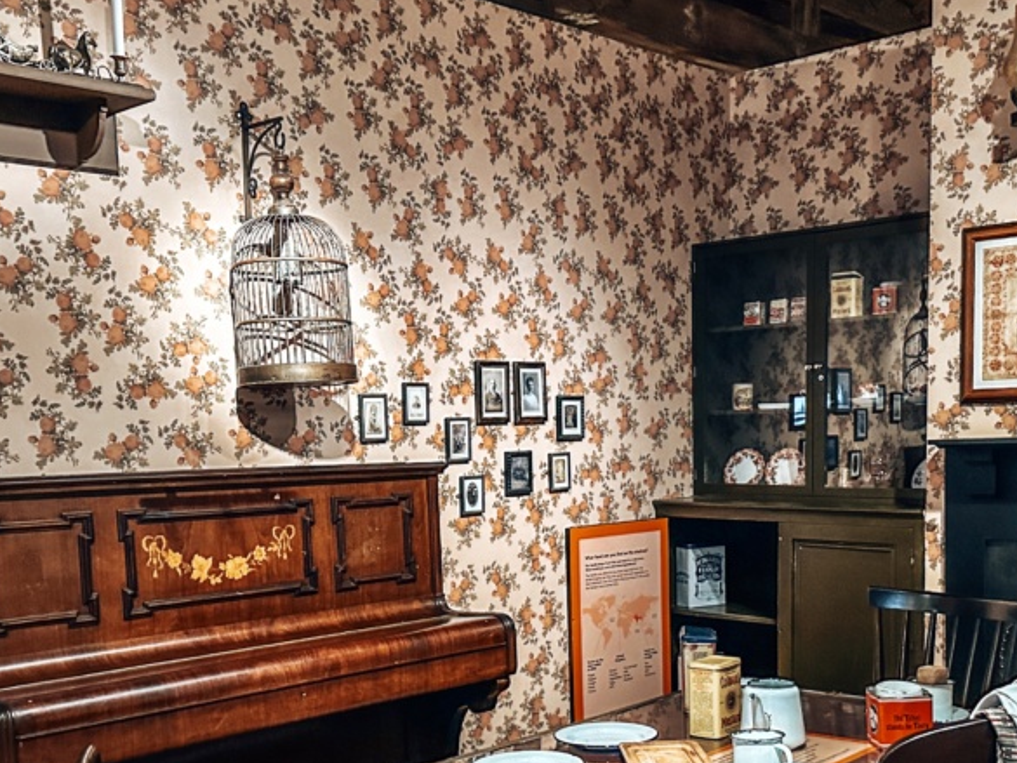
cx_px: 570
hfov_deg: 44.7
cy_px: 553
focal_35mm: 42
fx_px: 1234
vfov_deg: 33.8
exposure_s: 1/35
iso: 1000
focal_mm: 6.86
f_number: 1.8
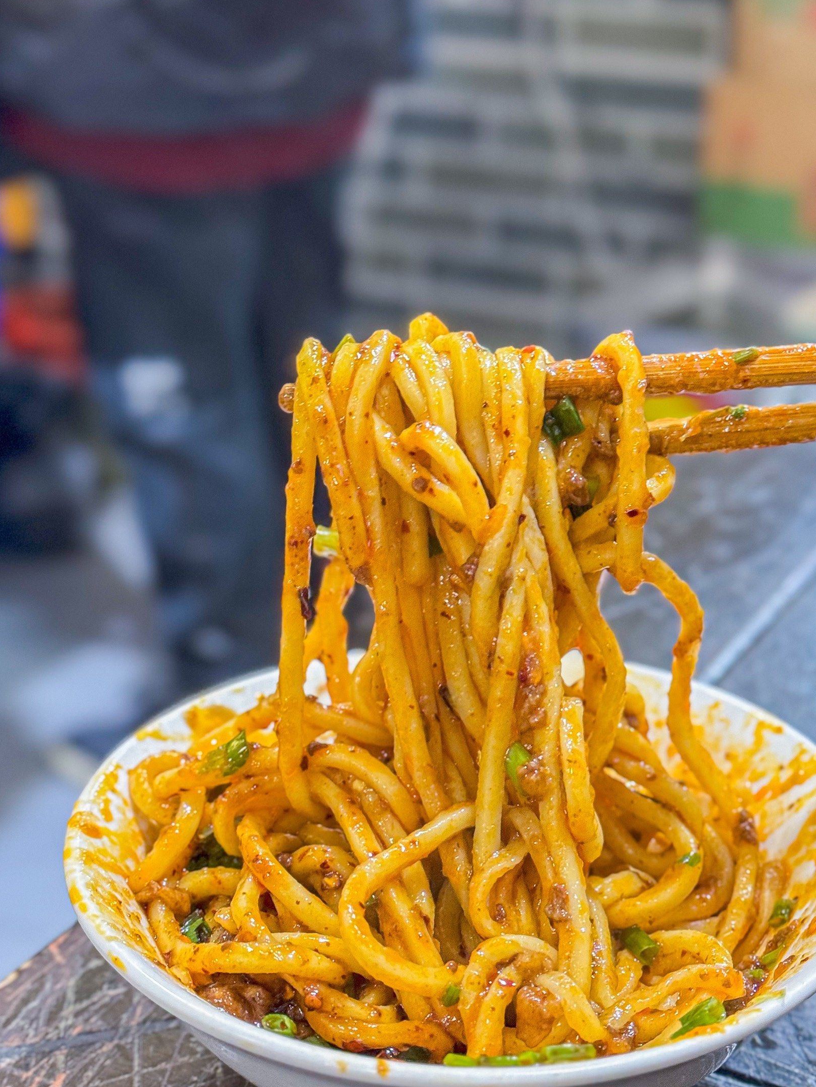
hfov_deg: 24.0
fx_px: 1917
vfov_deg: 31.6
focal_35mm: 61
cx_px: 485
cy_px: 619
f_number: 1.8
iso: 320
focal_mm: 6.86
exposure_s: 1/35
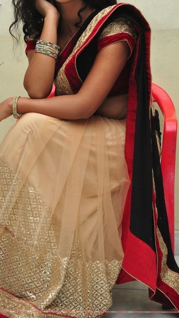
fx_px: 557
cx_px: 54
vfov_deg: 31.8
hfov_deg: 18.2
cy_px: 134
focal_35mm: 66
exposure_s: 1/125
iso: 1600
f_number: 7.1
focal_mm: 30
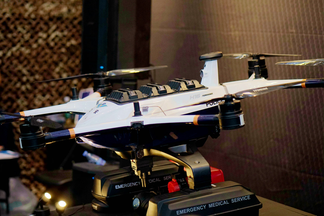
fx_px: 1147
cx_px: 162
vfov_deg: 10.8
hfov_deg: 16.1
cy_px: 108
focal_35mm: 128
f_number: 1.8
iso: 500
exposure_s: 1/350
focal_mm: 85
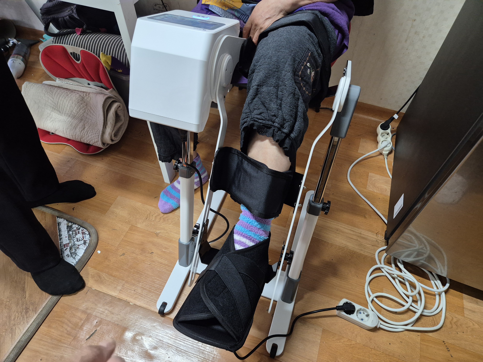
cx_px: 242
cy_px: 181
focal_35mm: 23
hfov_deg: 73.9
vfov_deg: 58.9
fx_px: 321
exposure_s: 1/120
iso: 500
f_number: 1.8
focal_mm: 5.4
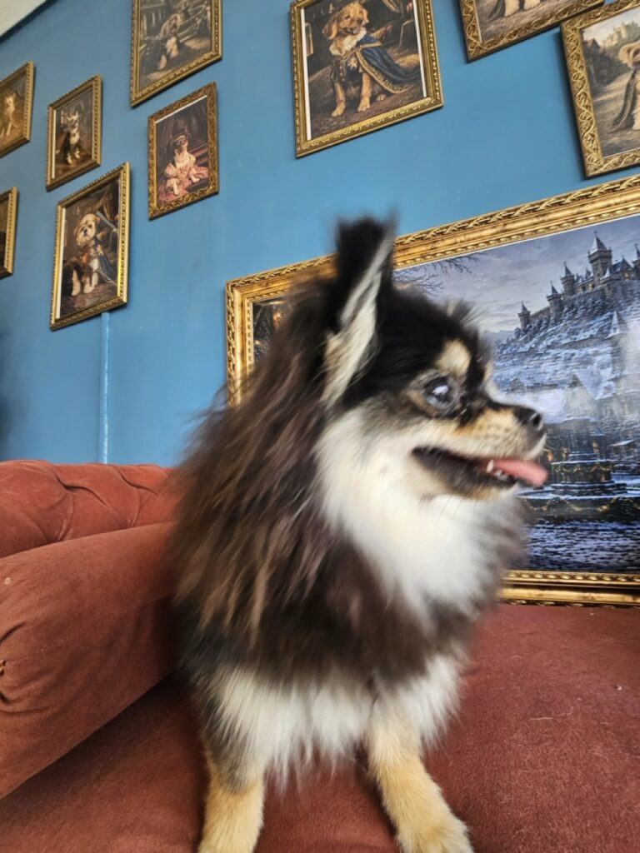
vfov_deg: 106.2
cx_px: 320
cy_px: 426
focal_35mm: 13
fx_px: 320
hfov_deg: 89.9
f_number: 2.2
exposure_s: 1/60
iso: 100
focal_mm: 2.2
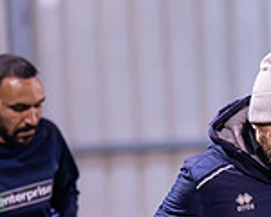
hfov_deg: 3.4
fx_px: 4572
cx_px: 361
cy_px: 378
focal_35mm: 570
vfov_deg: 2.7
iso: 8000
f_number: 1.8
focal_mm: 135
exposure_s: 1/1600
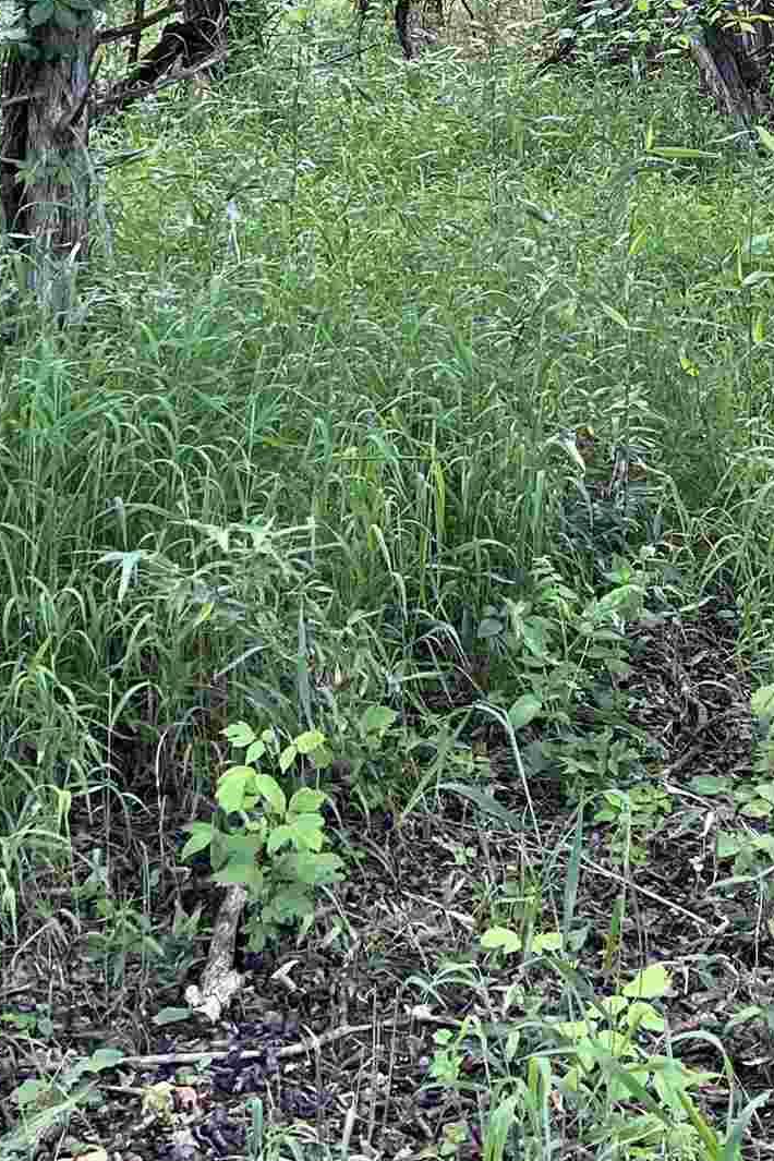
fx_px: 2515
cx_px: 507
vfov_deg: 24.9
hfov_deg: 17.5
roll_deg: +1.1
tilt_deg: -1.9
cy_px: 27
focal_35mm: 78
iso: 80
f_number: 1.5
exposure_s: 1/121
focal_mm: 5.7
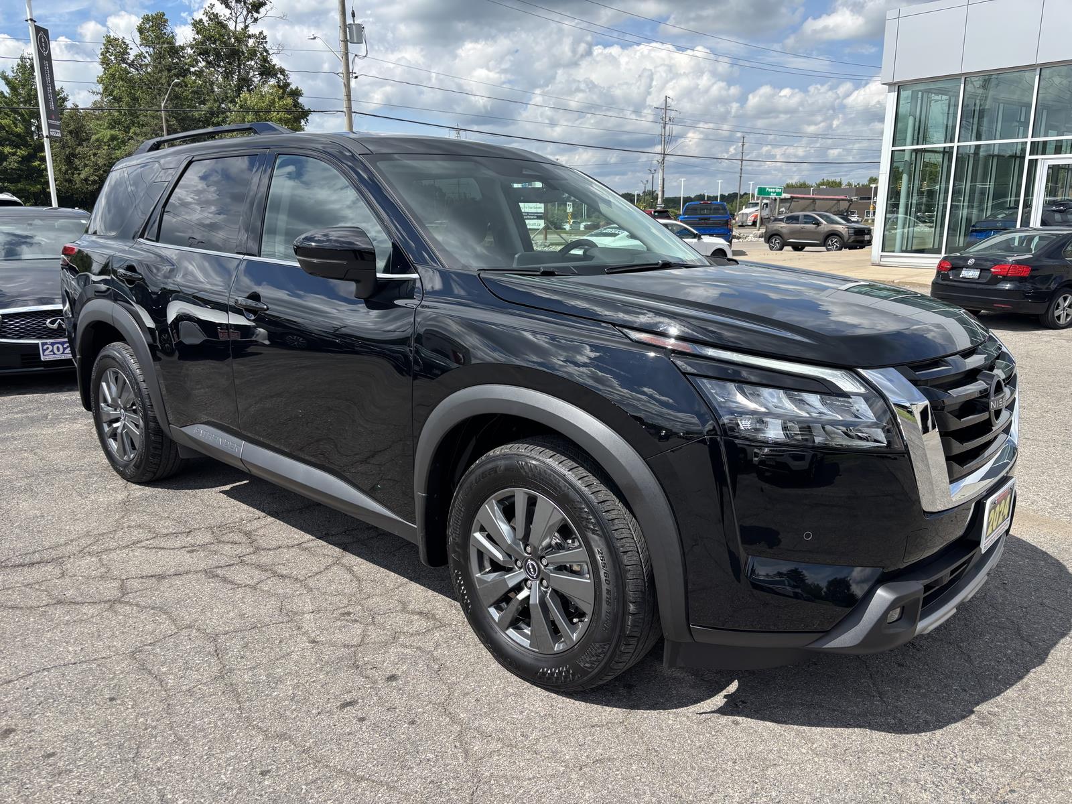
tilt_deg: -13.9
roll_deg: +0.2
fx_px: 805
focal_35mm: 26
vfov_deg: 53.1
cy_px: 402
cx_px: 536
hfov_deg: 67.3
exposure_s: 1/2571
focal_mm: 5.96
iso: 50
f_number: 1.6
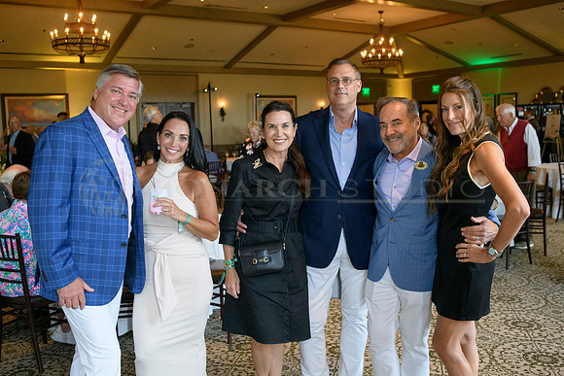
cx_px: 282
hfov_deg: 54.4
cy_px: 188
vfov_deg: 37.9
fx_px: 548
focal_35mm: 35
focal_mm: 35
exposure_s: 1/320
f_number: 4
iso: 2500
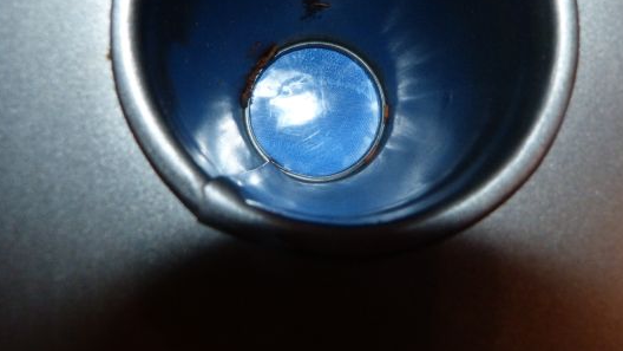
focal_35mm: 33
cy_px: 79
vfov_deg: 34.7
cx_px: 350
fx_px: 545
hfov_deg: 59.3
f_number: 2.8
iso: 500
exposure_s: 1/60
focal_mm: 4.5
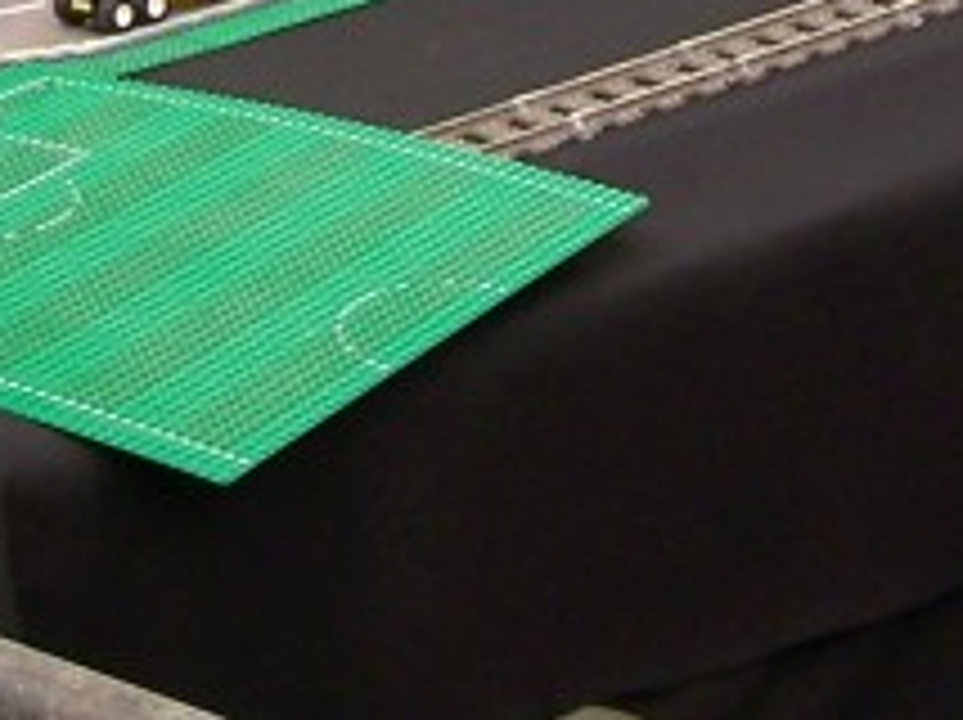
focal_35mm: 230
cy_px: -756
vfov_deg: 6.3
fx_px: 6391
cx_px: 405
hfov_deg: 8.6
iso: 80
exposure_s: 1/2
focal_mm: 8
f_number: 3
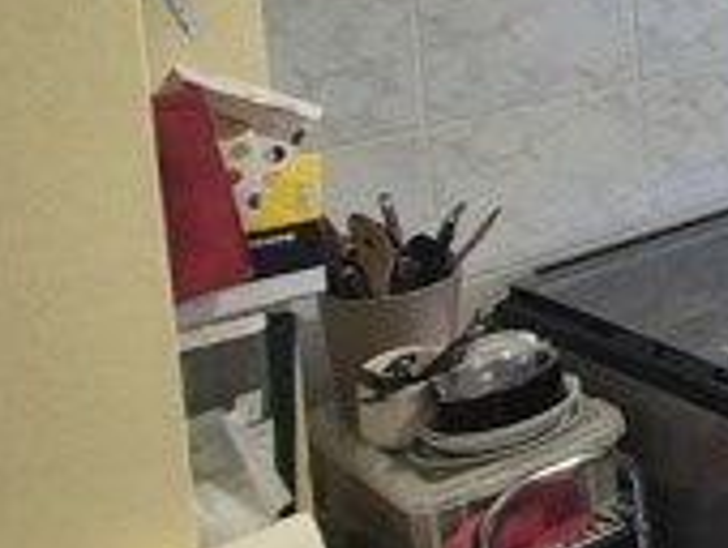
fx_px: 1285
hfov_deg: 18.9
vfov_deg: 21.9
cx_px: 1465
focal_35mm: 61
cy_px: -141
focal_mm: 2.2
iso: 160
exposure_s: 1/50
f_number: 2.2
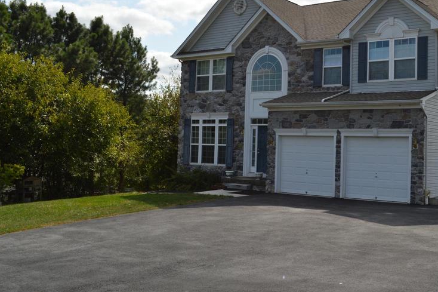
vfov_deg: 29.1
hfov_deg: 42.0
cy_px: 112
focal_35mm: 46
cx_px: 301
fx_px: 560
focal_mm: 22
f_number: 11
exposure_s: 1/200
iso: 100
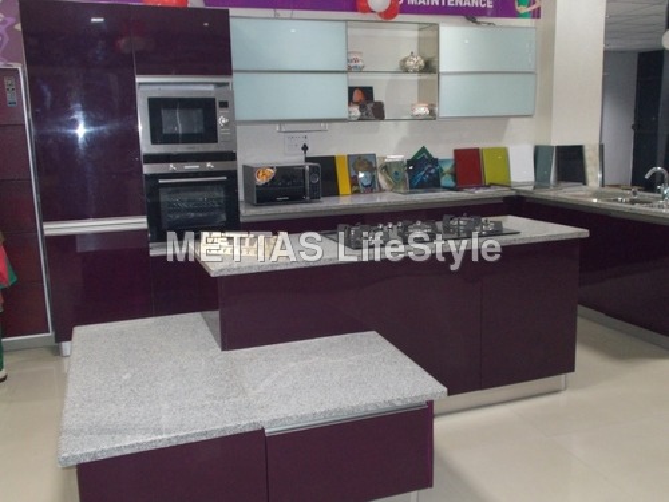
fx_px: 657
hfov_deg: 54.0
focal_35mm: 34
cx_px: 334
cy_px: 251
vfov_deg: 41.8
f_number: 3.6
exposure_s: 1/25
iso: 320
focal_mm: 6
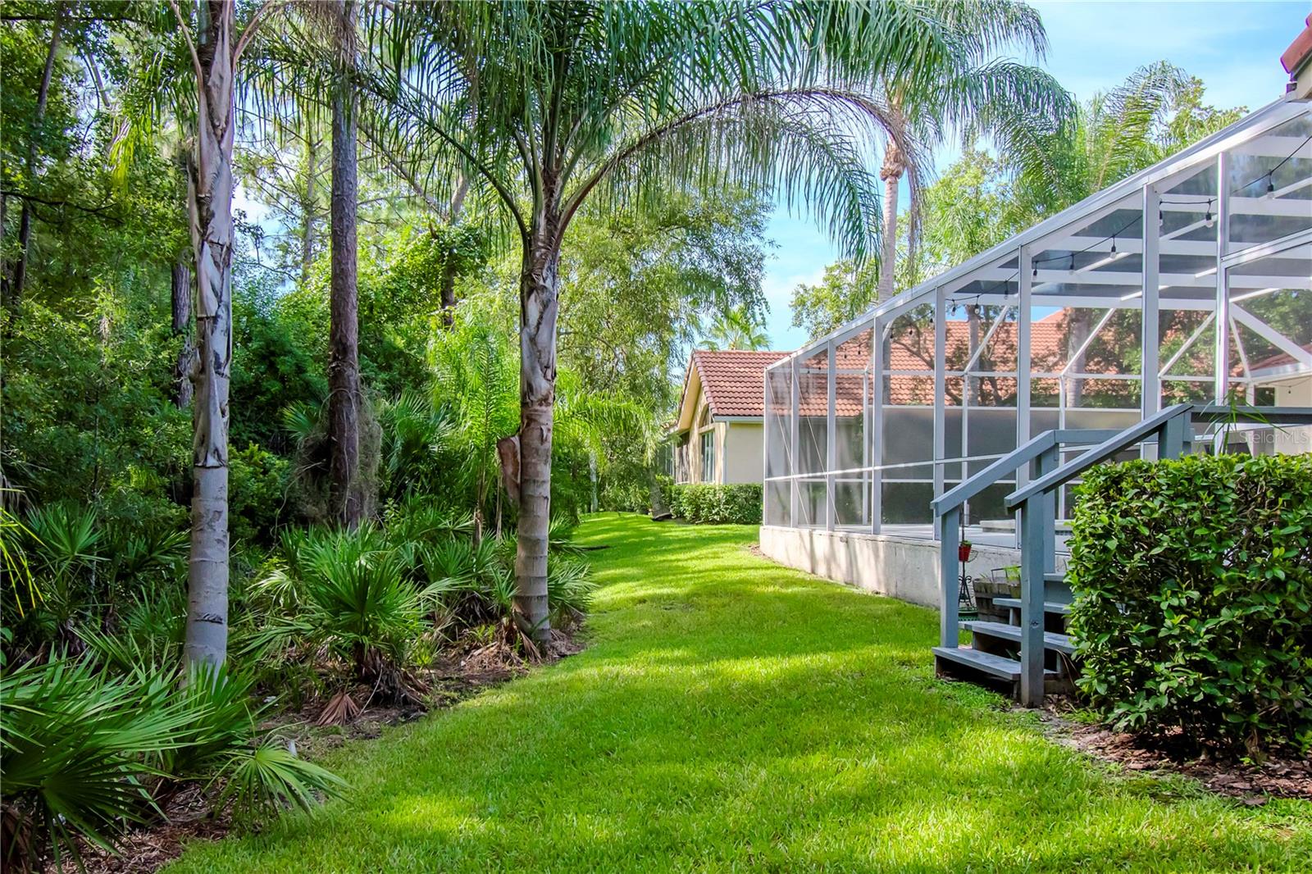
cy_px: 437
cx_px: 656
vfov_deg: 45.7
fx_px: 1038
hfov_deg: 64.6
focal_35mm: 28
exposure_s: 1/250
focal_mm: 19
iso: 800
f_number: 11
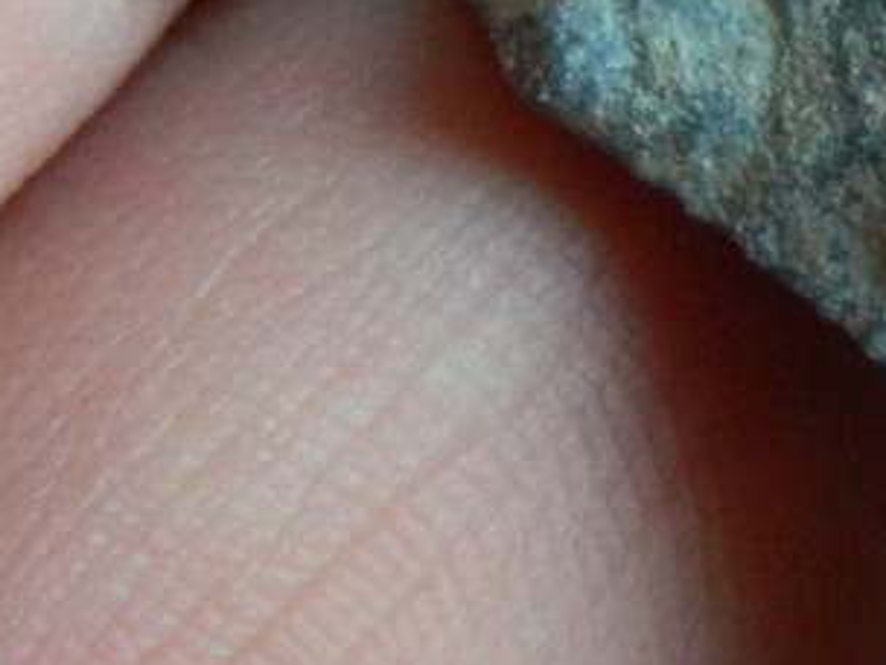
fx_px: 7551
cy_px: 41
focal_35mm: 295
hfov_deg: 6.6
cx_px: 1345
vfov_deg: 5.0
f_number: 4.2
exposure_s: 1/30
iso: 400
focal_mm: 15.1
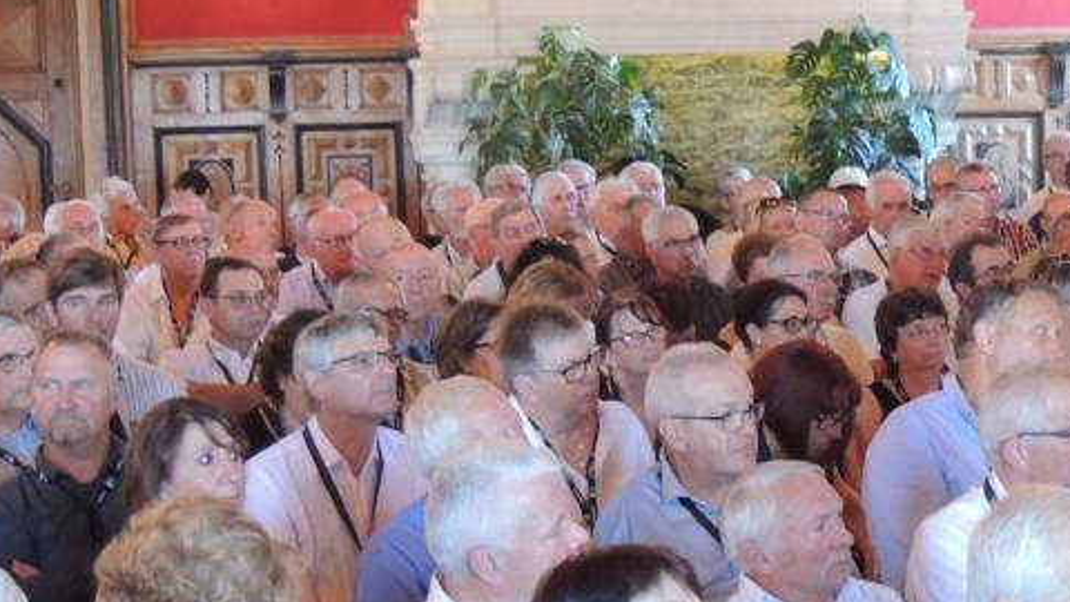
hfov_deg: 19.0
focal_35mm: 109
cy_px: 427
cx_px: 1119
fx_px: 3093
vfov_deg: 11.1
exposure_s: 1/13
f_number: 3.5
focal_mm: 8.3
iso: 400
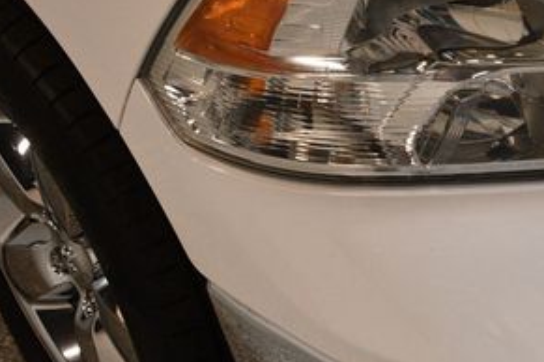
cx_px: 460
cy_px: 147
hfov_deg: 29.6
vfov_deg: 20.6
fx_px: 997
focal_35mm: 66
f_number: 3.5
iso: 800
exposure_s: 1/160
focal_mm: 20
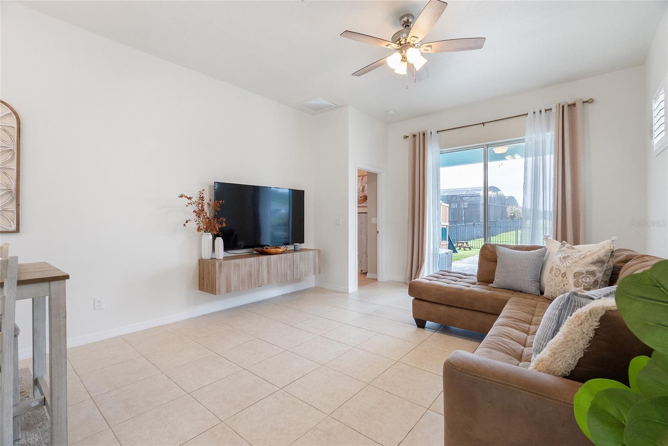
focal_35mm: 16
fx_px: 297
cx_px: 334
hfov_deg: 96.7
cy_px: 223
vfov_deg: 73.8
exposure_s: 1/30
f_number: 9
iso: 2500
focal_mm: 16
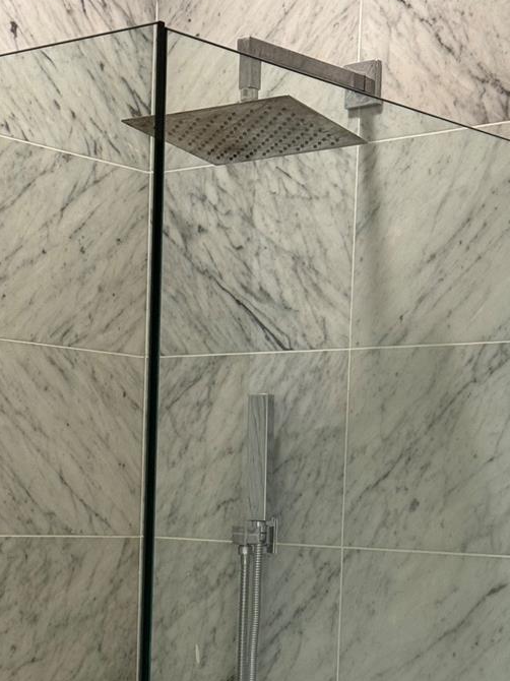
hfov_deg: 17.2
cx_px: 260
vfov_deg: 22.3
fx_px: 1690
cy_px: 594
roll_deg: -0.9
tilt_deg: -1.9
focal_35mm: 86
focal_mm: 6.76
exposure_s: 1/60
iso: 160
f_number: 1.78
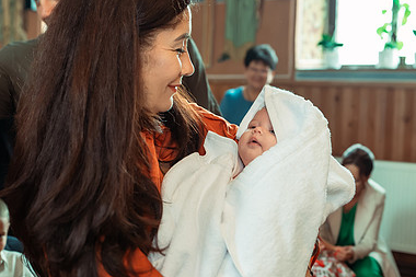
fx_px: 705
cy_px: 130
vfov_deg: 22.2
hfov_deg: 32.8
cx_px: 246
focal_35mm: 61
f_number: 3.5
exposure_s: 1/250
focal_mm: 40
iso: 2500
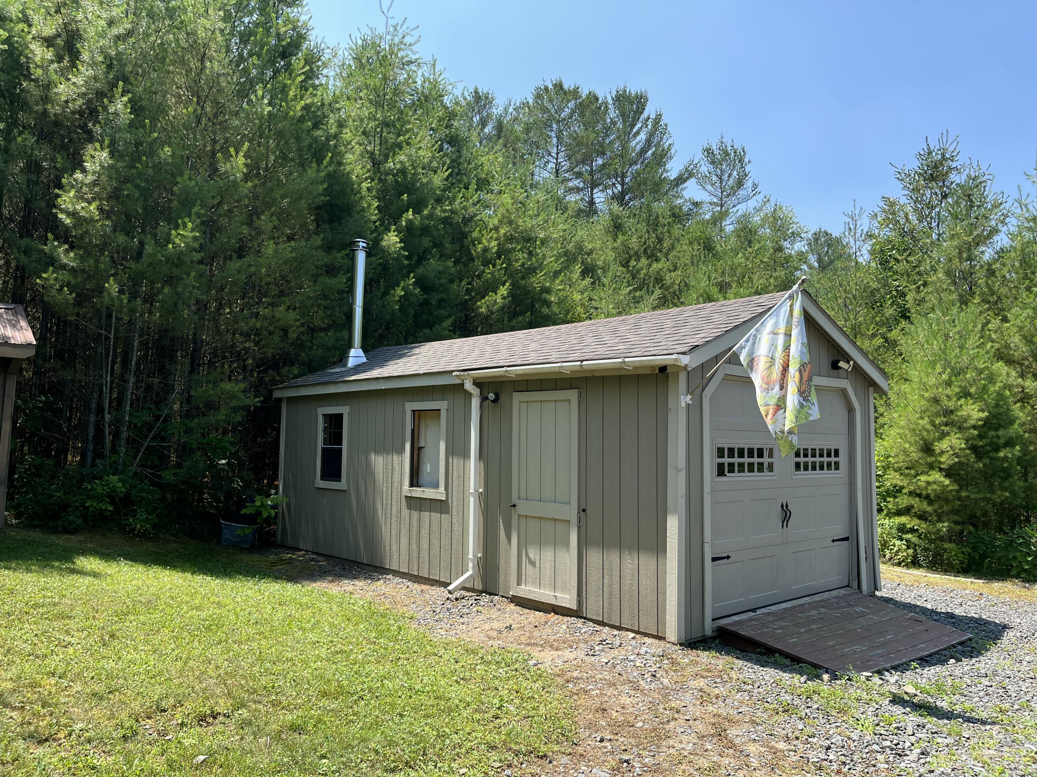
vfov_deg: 53.1
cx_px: 518
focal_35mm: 26
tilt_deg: +5.4
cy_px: 388
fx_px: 779
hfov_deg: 67.3
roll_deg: -1.6
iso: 50
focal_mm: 5.1
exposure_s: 1/1279
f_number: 1.6
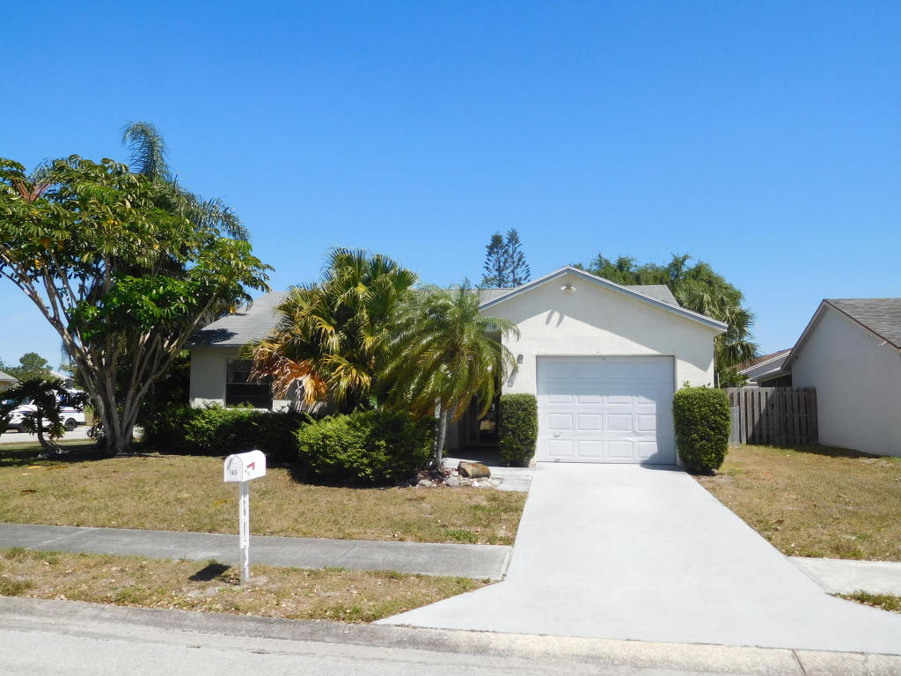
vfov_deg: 54.9
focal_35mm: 25
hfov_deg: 69.4
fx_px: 651
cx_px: 450
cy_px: 338
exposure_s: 1/400
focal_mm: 4.5
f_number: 6.8
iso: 125
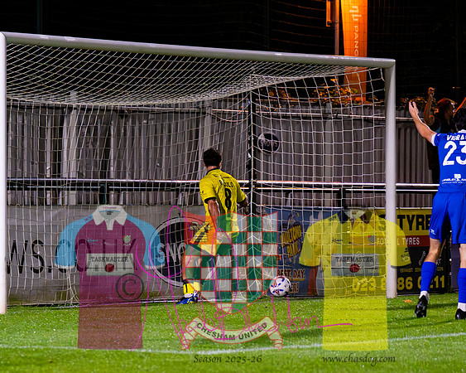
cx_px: 77
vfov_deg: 5.5
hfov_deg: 6.8
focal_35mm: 282
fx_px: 3889
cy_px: 259
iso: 6400
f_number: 2.8
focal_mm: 120
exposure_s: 1/1250
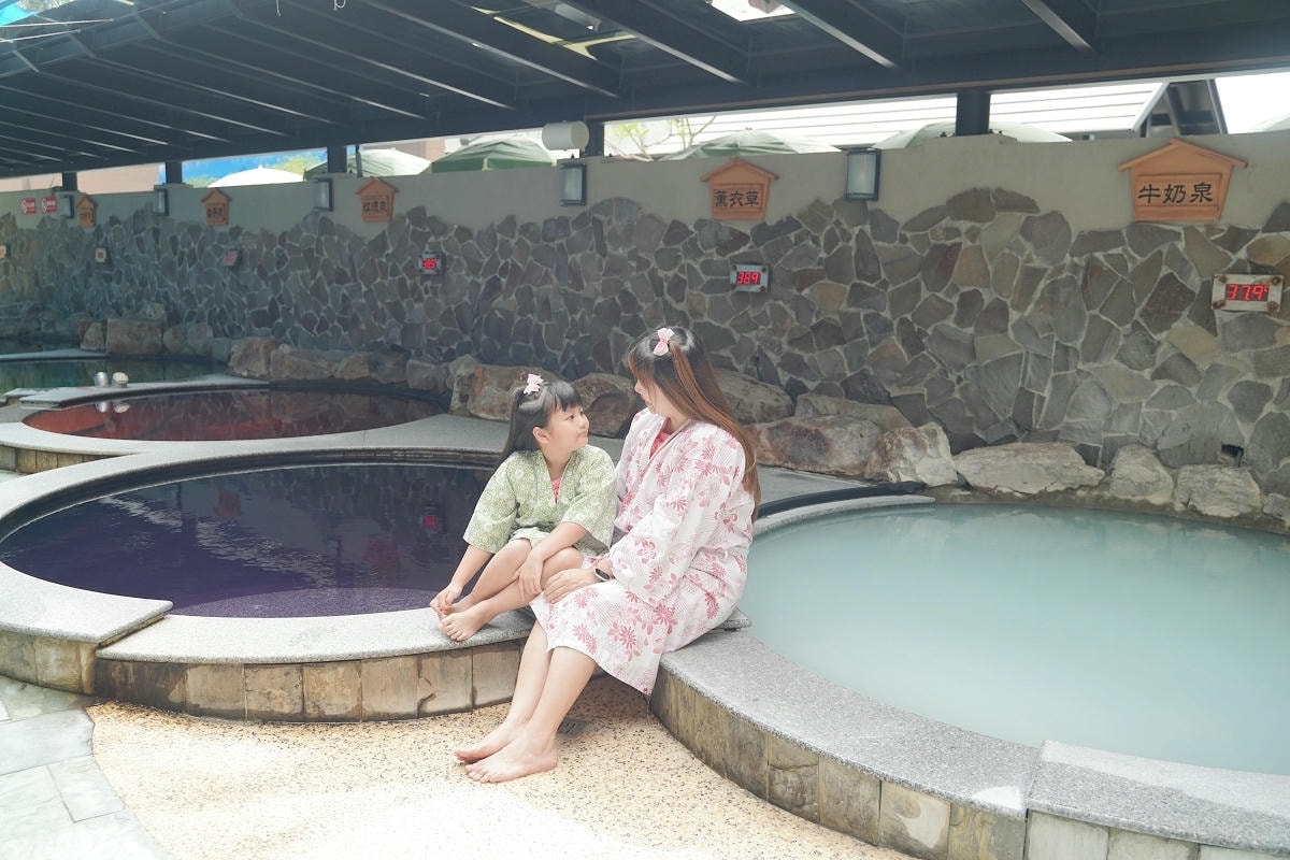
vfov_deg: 43.6
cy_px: 430
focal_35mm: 30
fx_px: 1075
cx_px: 645
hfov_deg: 61.9
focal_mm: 30
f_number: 4
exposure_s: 1/160
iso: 200
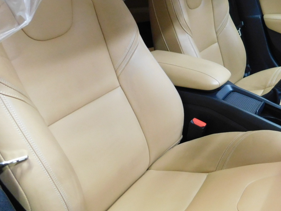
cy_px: 92
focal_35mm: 42
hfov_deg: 42.0
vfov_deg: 34.3
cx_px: 240
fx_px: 341
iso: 400
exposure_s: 1/13
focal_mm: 4
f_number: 3
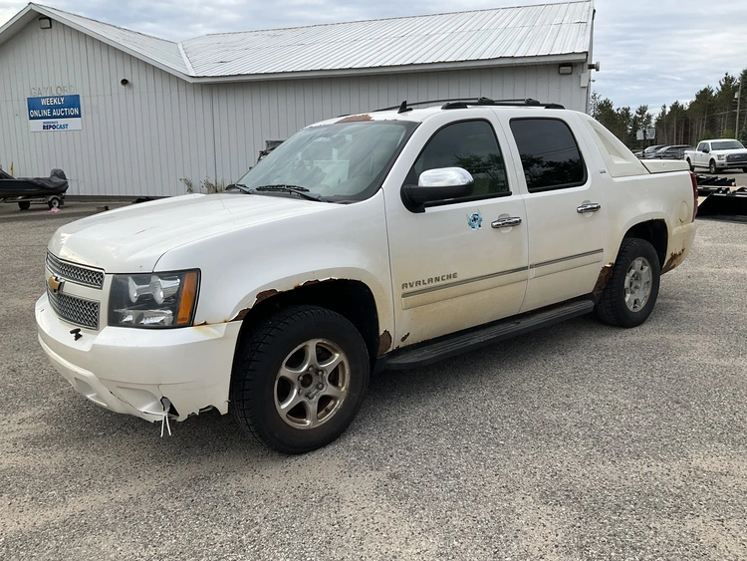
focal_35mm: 29
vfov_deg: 48.3
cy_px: 280
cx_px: 374
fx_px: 626
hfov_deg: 61.6
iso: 25
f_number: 1.8
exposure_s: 1/749
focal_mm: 3
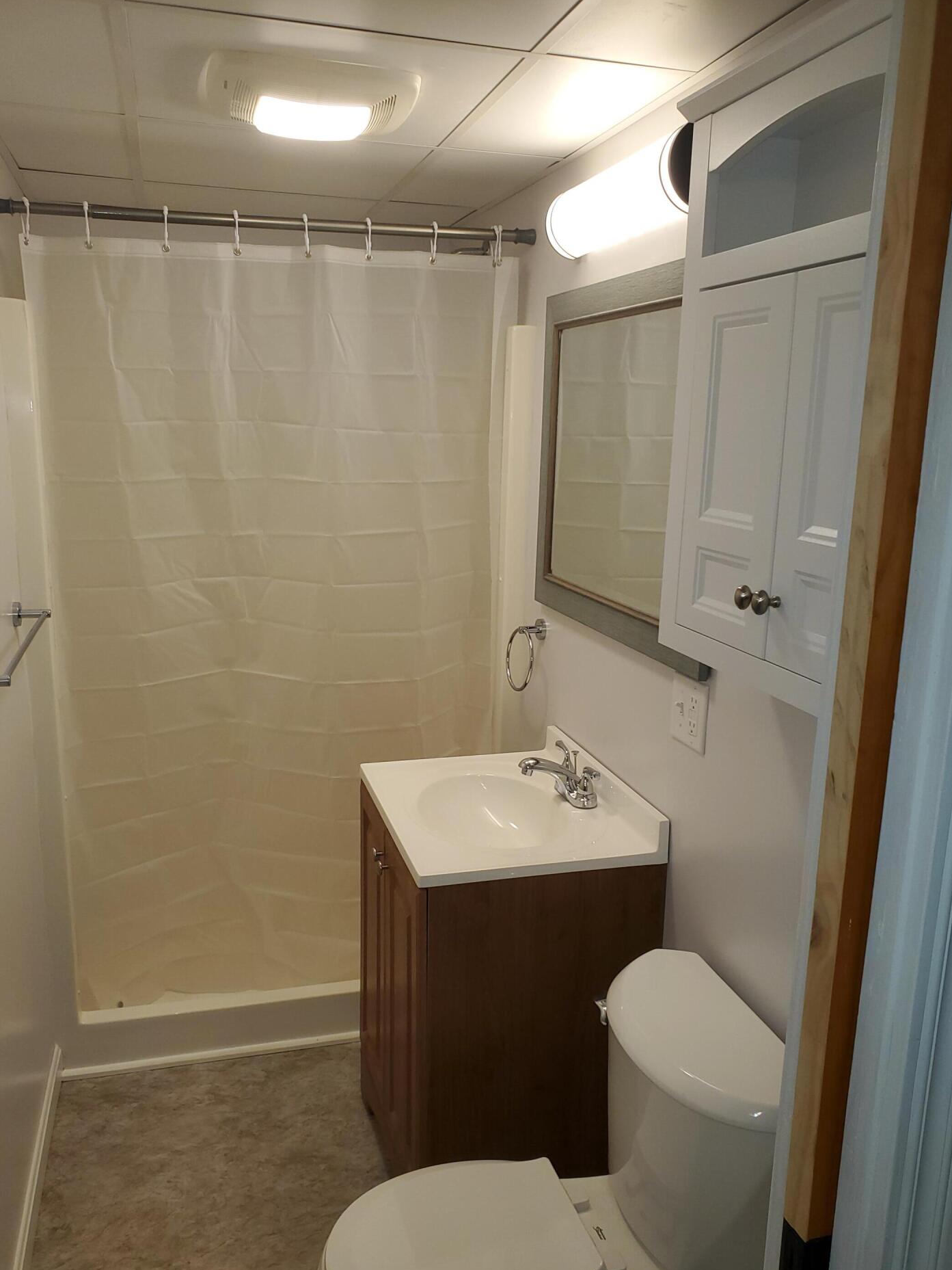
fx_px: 1027
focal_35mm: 28
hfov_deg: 49.8
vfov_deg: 63.4
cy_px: 677
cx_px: 480
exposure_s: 1/60
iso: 64
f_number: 2.4
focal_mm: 4.3
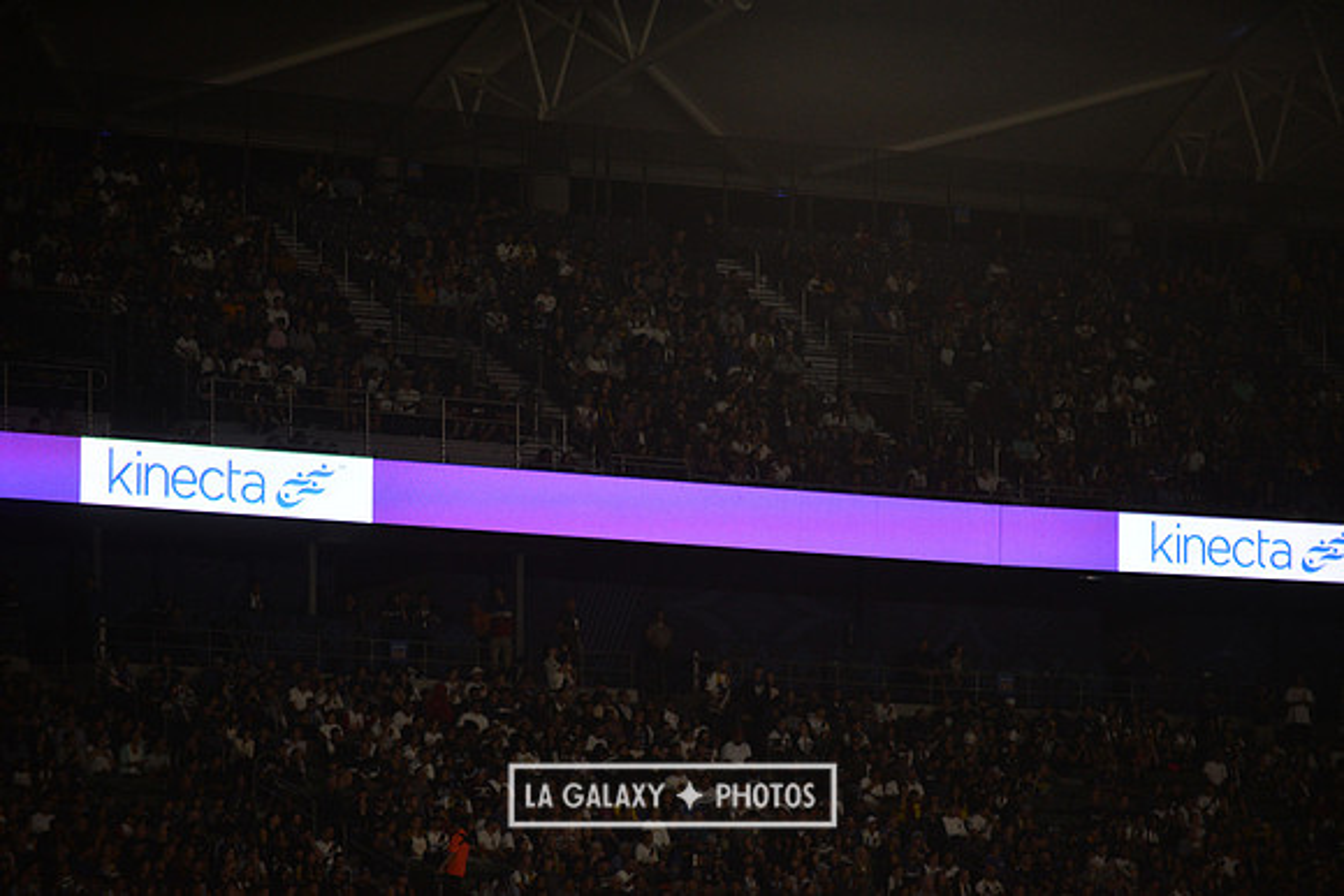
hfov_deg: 10.3
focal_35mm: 200
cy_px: 448
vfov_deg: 6.9
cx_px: 672
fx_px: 7468
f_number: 2.8
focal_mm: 200
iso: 1600
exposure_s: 1/3200
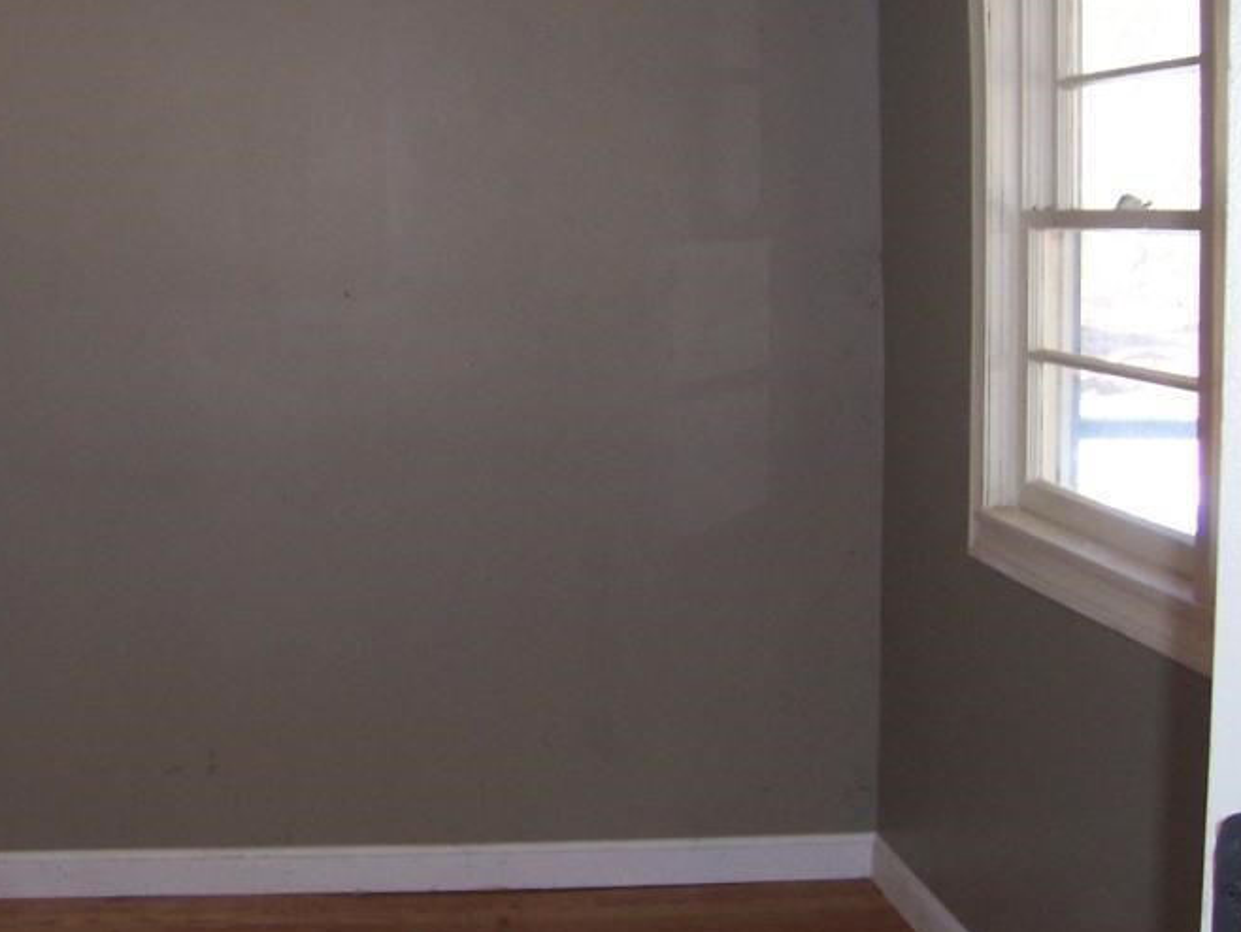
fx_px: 2008
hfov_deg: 34.0
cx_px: 402
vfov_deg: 26.1
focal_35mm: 56
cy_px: 445
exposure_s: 1/60
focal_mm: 6
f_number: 3
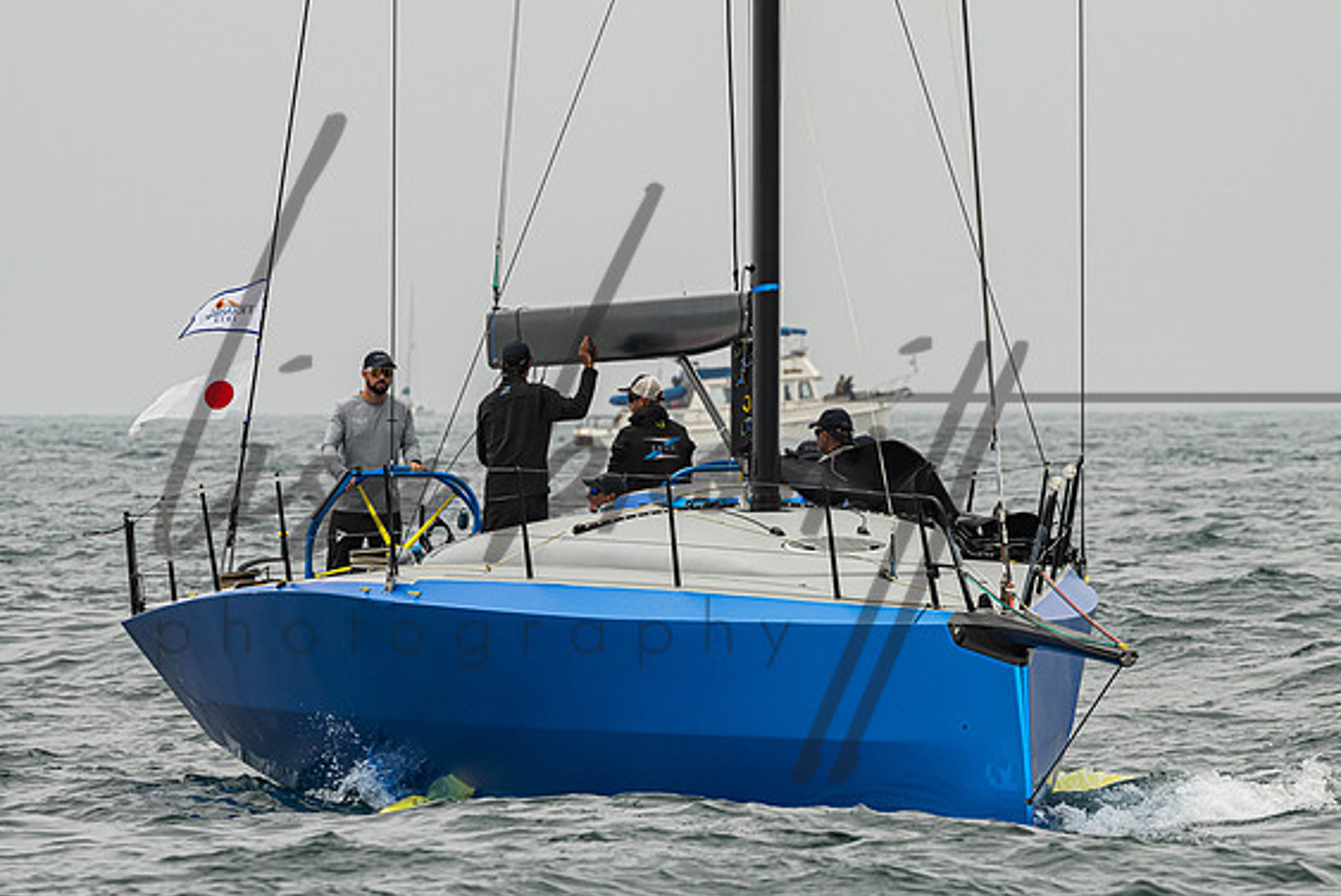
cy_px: 345
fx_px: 20423
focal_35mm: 548
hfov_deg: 3.8
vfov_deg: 2.5
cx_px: 781
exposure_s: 1/1000
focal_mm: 400
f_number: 13
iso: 500
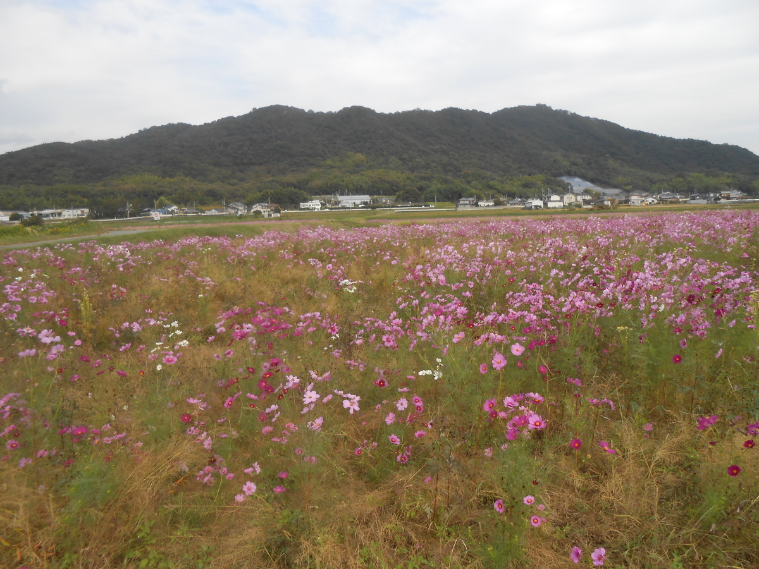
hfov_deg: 67.3
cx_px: 380
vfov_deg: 53.1
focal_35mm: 26
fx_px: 570
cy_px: 284
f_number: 3.5
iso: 80
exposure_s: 1/500
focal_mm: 4.6
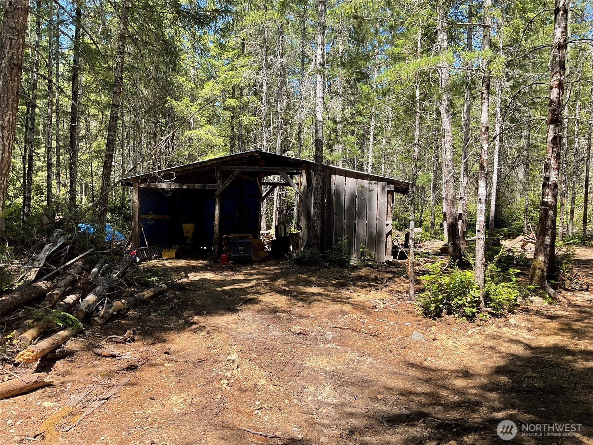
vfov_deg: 48.2
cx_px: 296
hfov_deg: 61.7
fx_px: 497
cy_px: 222
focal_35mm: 29
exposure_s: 1/524
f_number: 1.8
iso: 16
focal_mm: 3
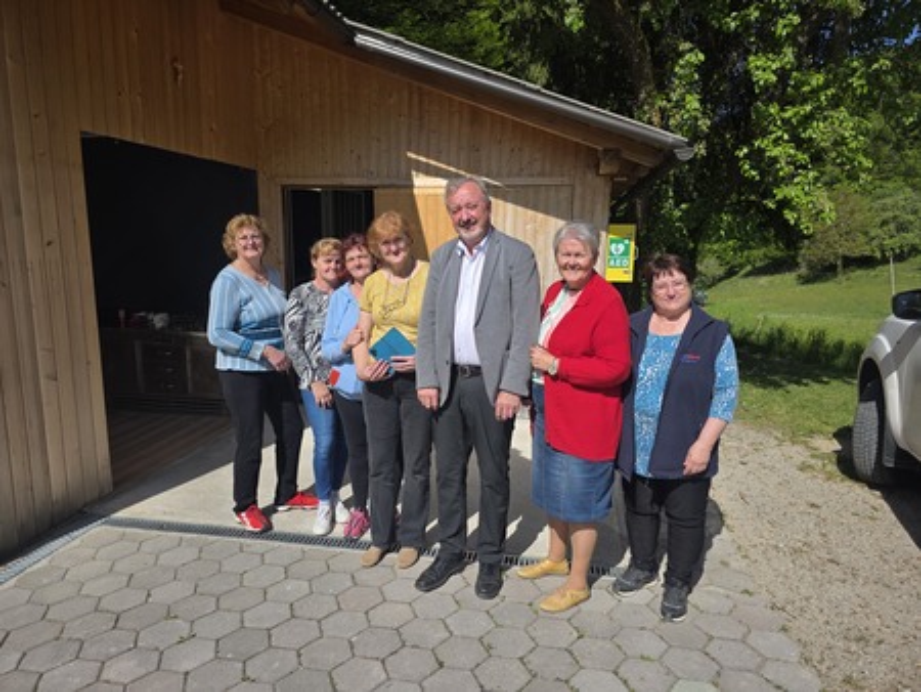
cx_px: 460
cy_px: 346
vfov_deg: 58.9
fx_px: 612
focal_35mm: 23
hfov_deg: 73.9
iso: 80
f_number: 1.7
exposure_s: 1/7944
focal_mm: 6.3
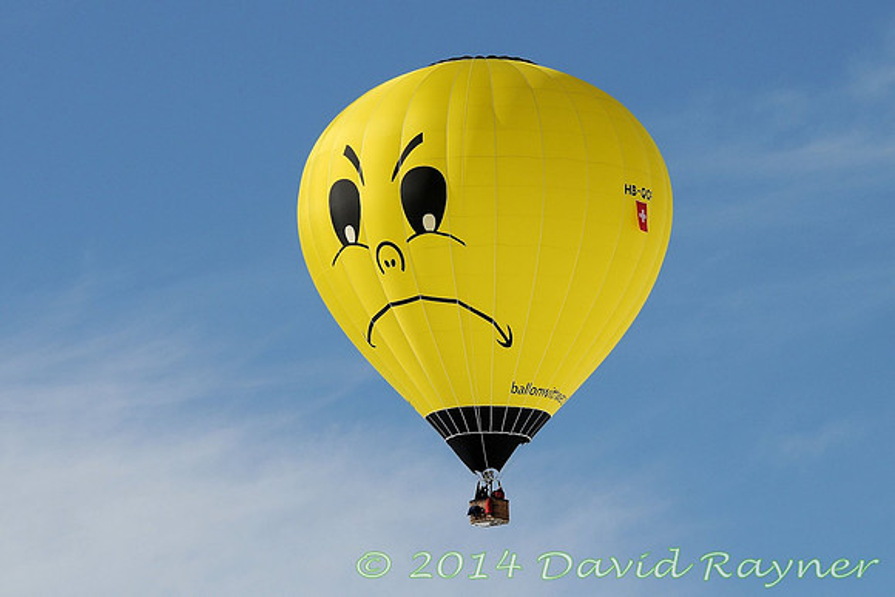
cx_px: 448
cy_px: 298
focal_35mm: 300
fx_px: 7460
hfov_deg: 6.9
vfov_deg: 4.6
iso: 200
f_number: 11
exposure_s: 1/800
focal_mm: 200
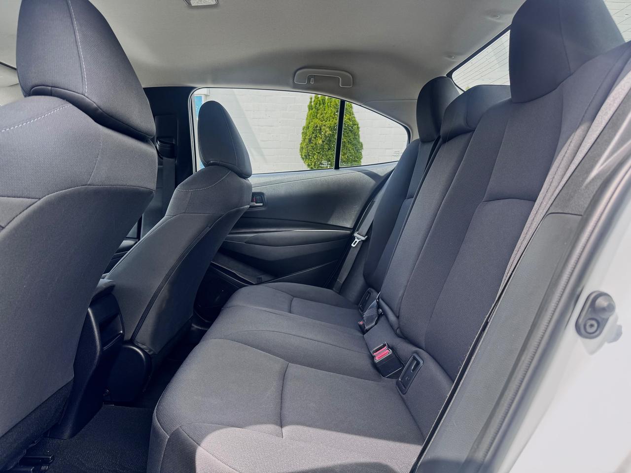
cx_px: 316
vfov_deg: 56.8
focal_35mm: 24
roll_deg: +0.5
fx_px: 437
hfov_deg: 71.6
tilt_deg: -6.1
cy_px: 236
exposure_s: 1/397
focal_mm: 6.76
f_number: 1.78
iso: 80
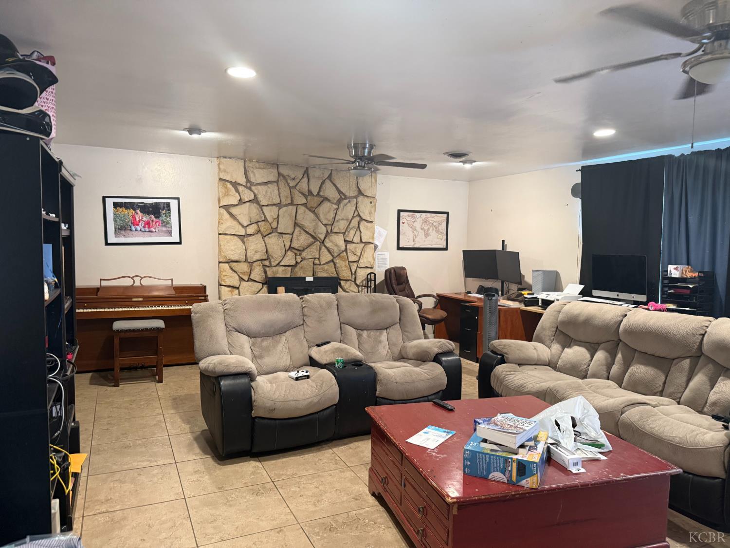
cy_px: 274
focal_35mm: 24
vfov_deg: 56.8
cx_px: 365
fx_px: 506
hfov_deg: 71.6
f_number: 1.78
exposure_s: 1/60
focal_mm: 6.76
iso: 400
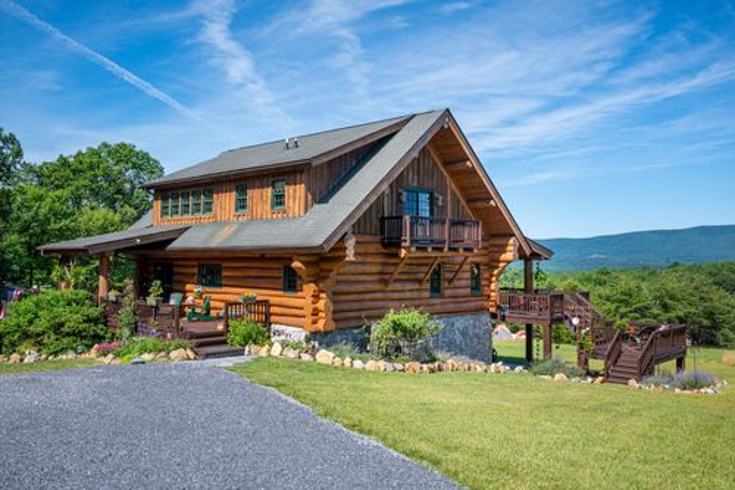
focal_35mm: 30
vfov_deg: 43.6
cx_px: 368
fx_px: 612
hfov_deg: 61.9
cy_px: 245
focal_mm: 30
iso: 250
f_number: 10
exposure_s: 1/400
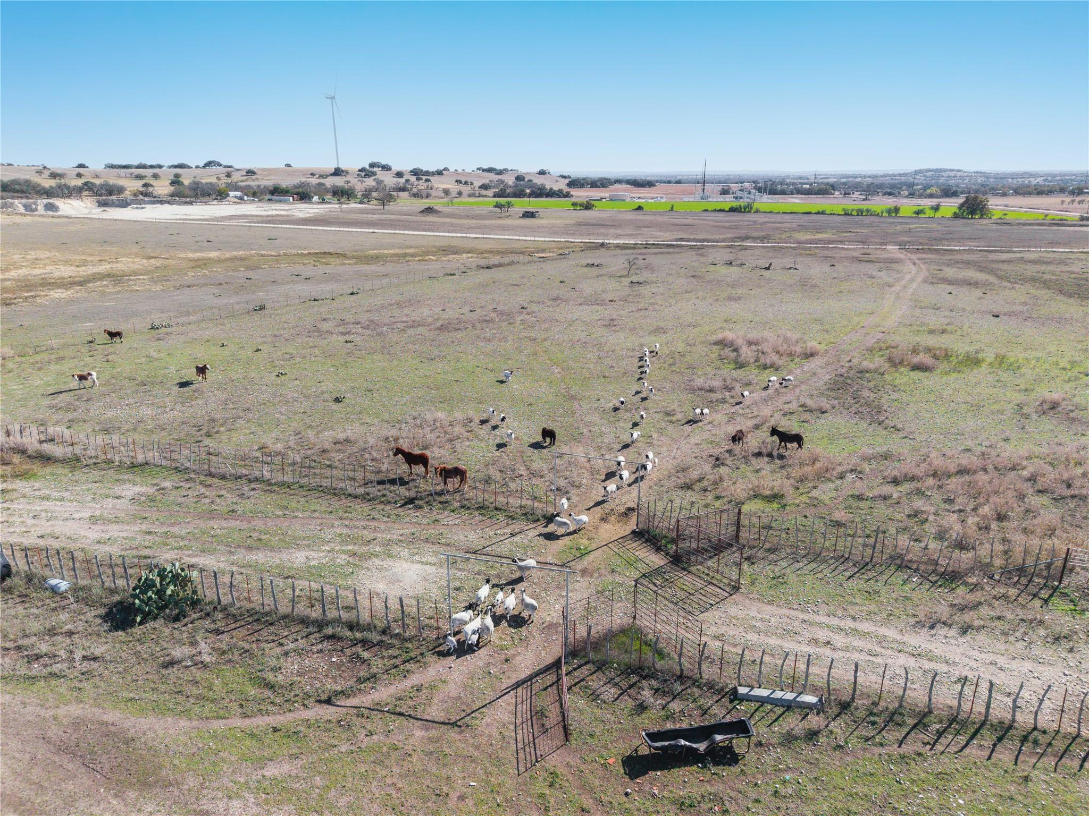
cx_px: 544
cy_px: 408
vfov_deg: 56.8
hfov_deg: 71.6
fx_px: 755
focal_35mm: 24
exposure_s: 1/4000
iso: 210
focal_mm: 8.67
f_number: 1.8
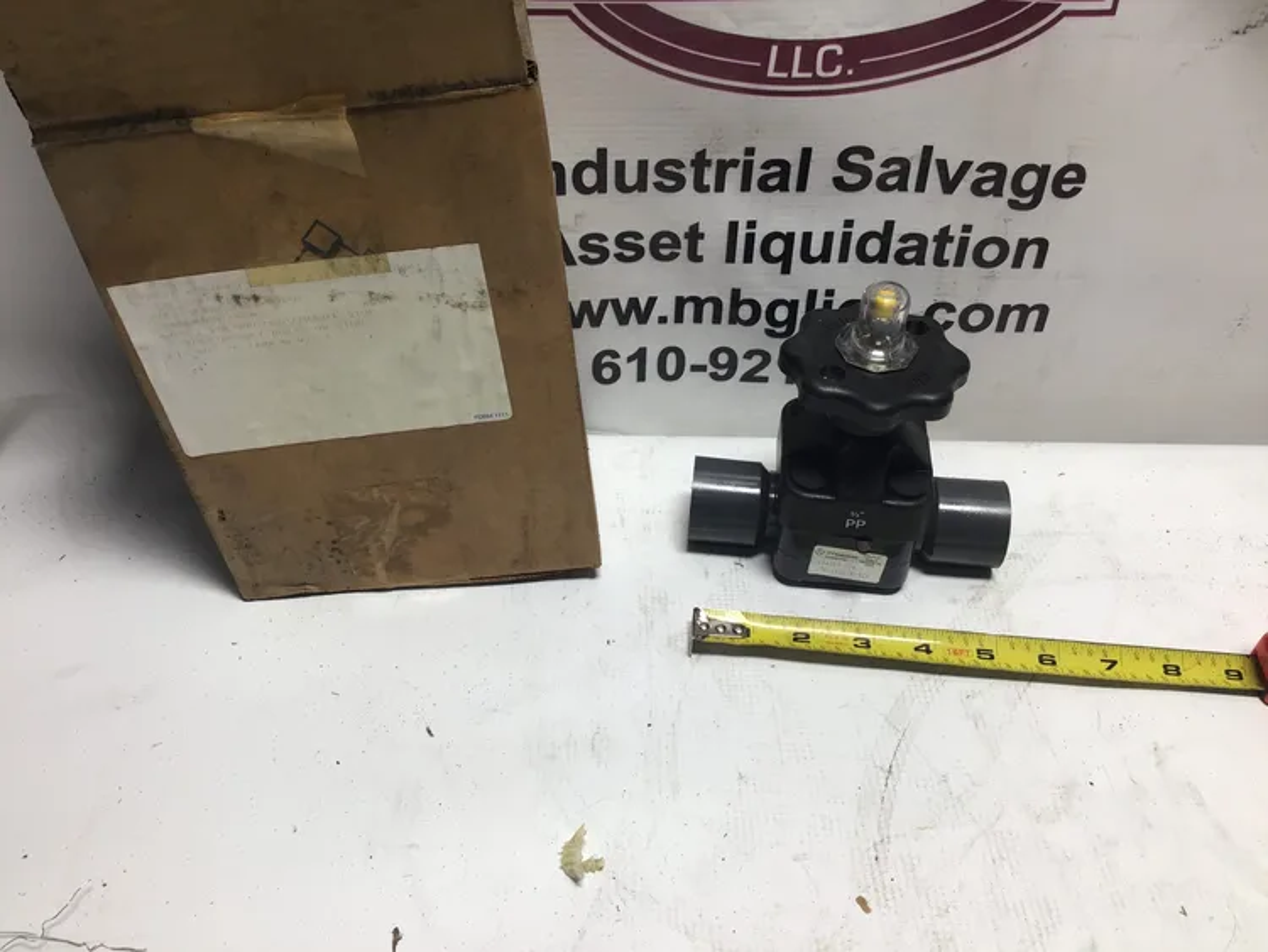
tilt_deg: -43.4
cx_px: 634
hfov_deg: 58.3
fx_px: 1136
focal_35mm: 31
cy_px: 476
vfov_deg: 45.5
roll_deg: -3.3
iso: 32
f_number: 2.4
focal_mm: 3.3
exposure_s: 1/120
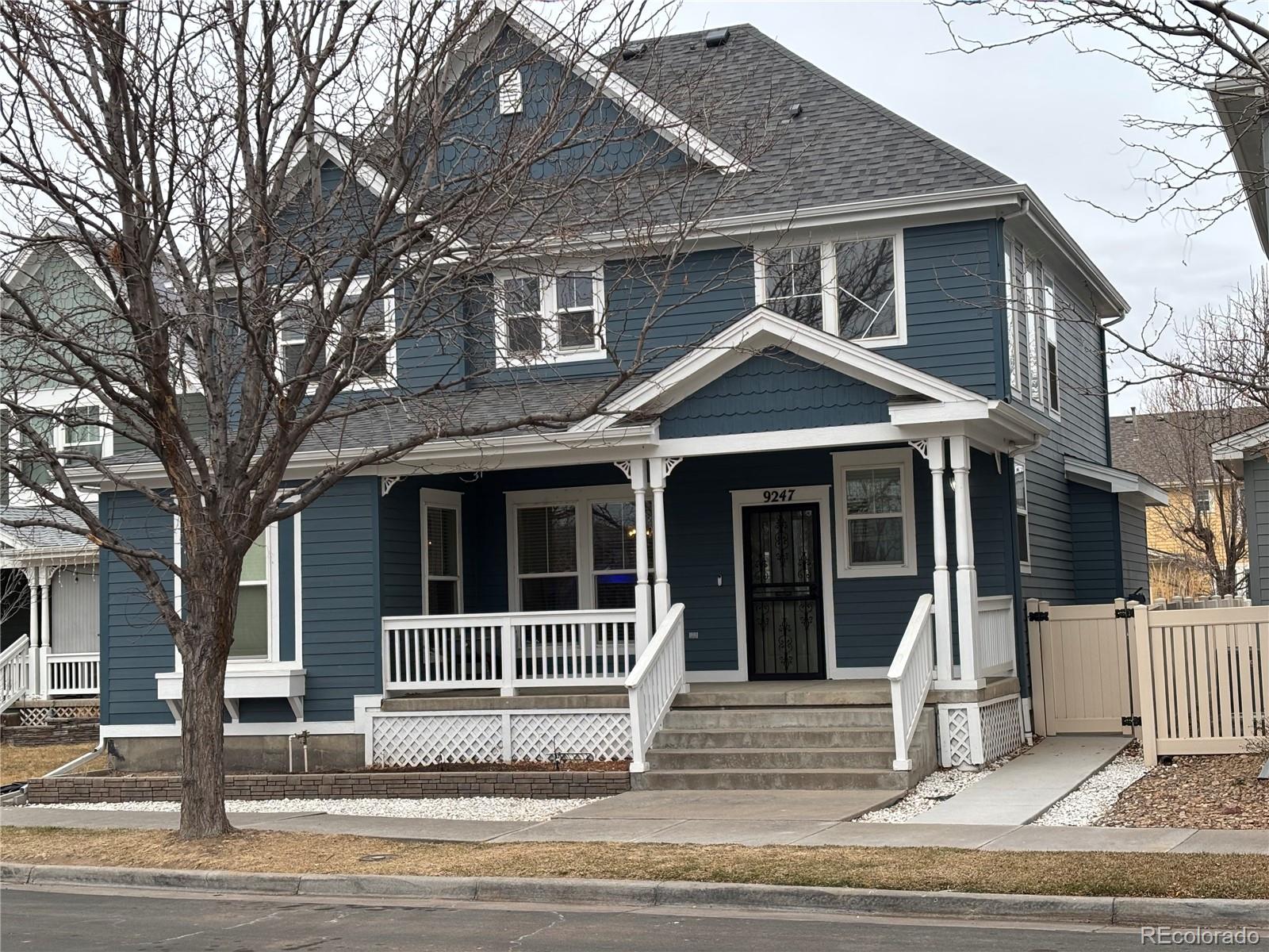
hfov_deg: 36.8
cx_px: 634
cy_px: 476
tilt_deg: +3.8
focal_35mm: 52
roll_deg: +1.6
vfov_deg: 28.0
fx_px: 1906
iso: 32
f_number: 1.6
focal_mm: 5.96
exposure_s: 1/697
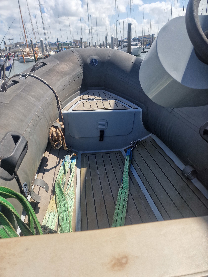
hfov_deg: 58.9
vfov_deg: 73.9
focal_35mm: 23
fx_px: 184
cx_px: 104
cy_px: 138
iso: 50
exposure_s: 1/974
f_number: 1.8
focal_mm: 6.4
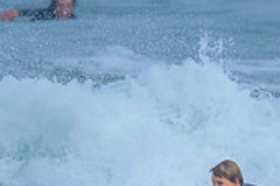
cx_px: 184
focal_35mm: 3716
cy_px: 276
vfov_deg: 0.4
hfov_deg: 0.6
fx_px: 28874
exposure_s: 1/2000
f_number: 6.3
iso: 800
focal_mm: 800
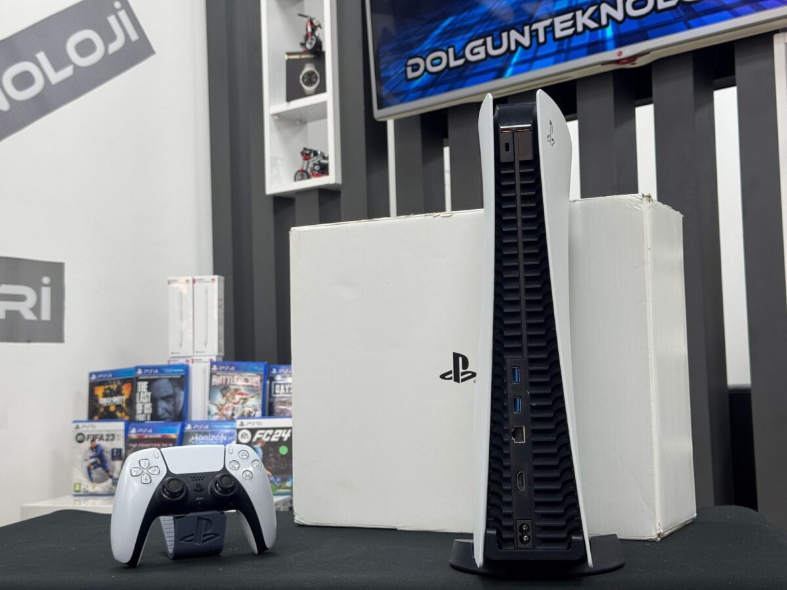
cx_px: 394
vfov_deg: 30.3
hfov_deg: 39.7
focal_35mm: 48
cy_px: 295
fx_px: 1091
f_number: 1.78
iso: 100
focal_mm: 6.76
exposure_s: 1/100
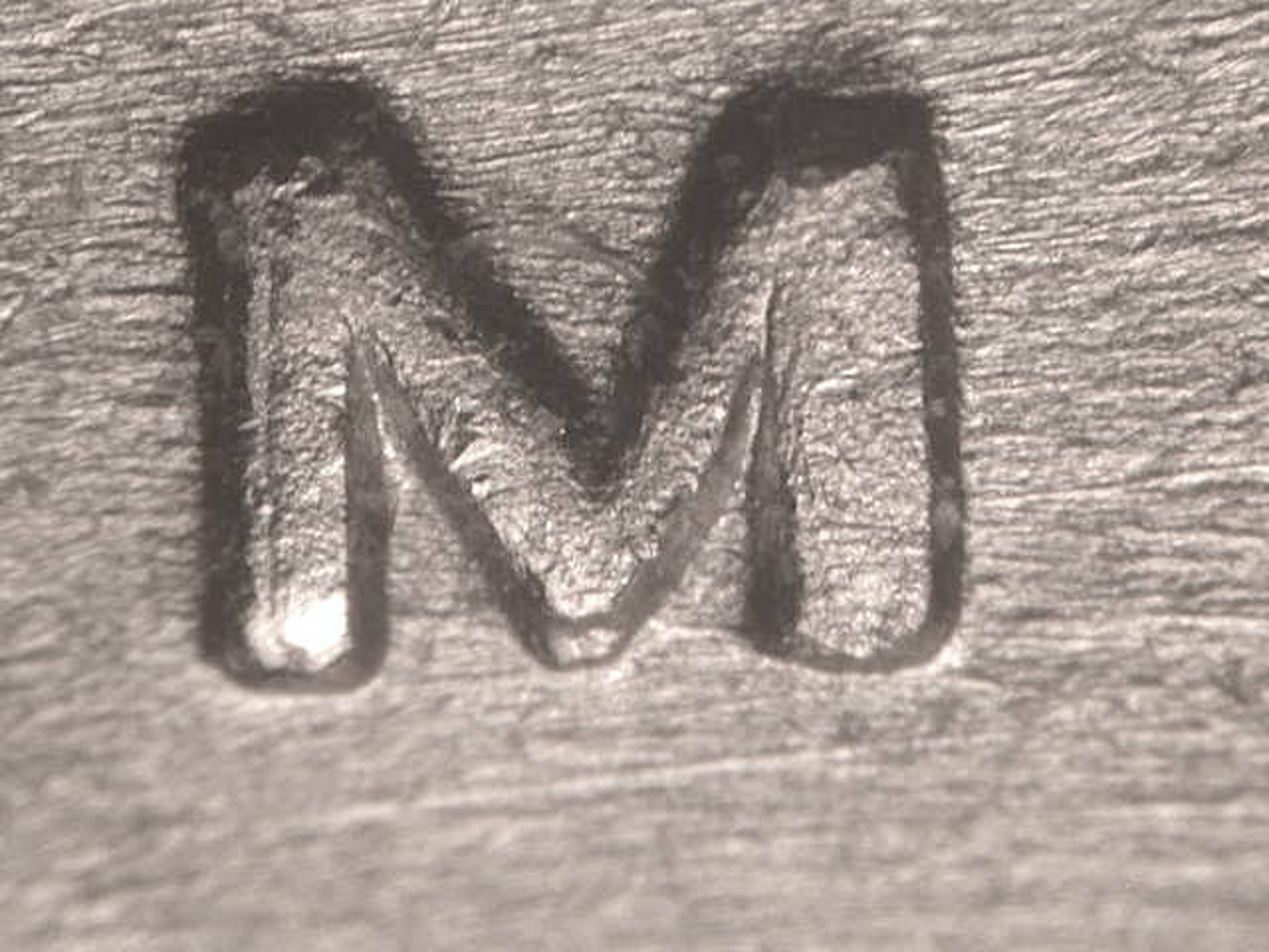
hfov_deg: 13.4
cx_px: 634
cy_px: 476
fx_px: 5389
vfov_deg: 10.1
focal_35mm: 147
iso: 100
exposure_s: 1/5.9
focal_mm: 30.4
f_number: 4.9
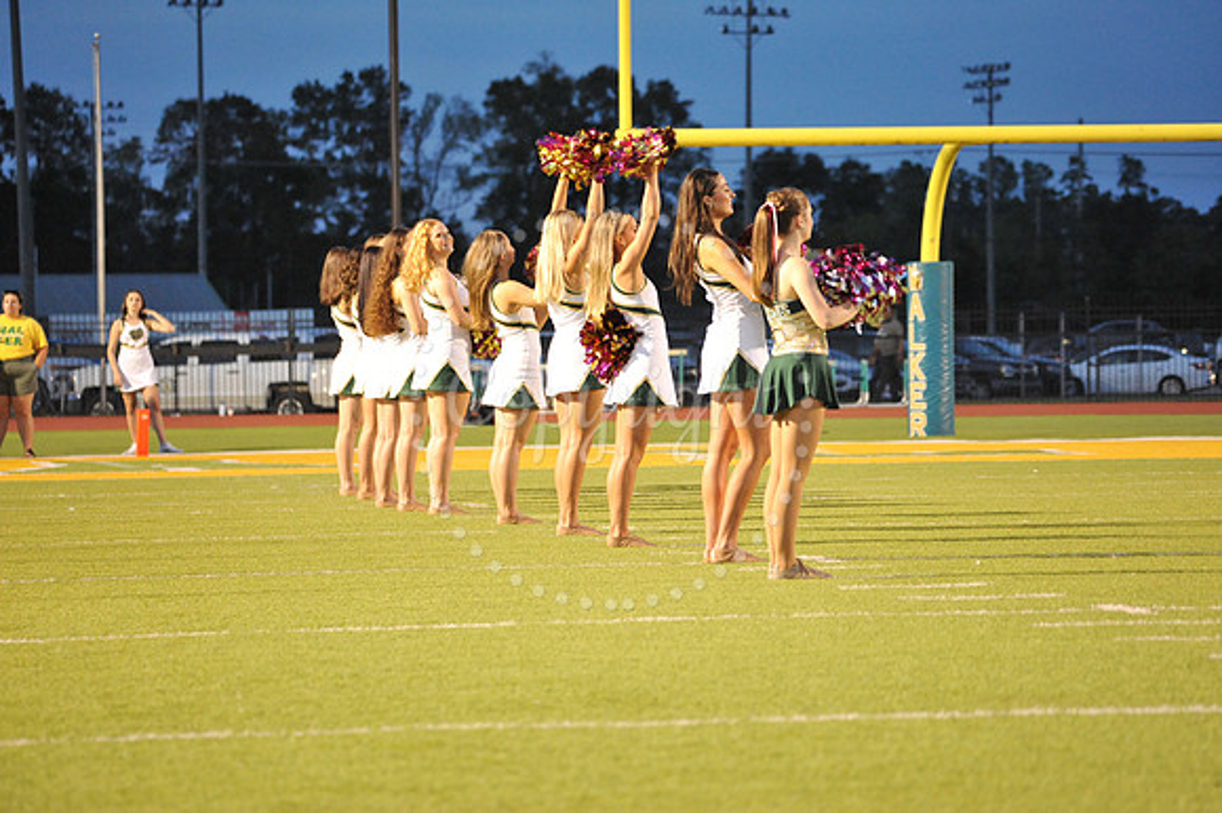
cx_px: 611
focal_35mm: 150
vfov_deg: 9.1
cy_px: 406
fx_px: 5089
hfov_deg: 13.7
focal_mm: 150
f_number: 5
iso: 5000
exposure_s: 1/160
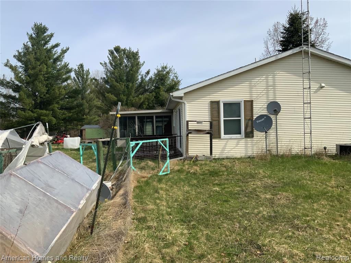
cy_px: 132
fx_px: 294
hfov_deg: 61.7
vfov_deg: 48.2
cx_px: 176
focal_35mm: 29
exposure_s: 1/2227
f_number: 1.8
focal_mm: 3
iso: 16
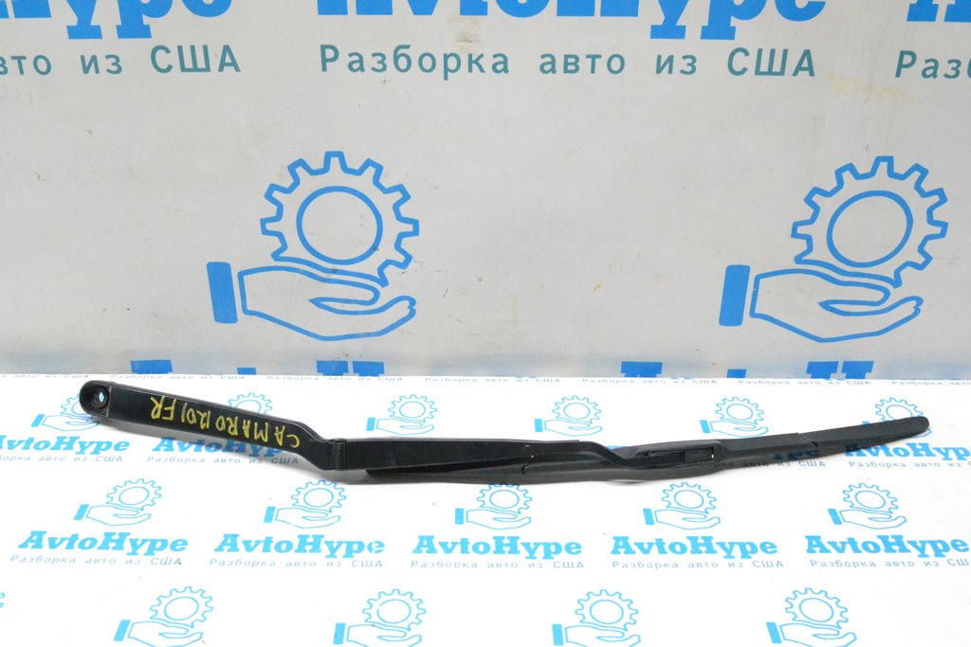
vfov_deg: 34.2
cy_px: 324
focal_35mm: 39
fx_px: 1052
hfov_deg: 49.5
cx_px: 486
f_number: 10
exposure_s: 1/125
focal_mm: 26
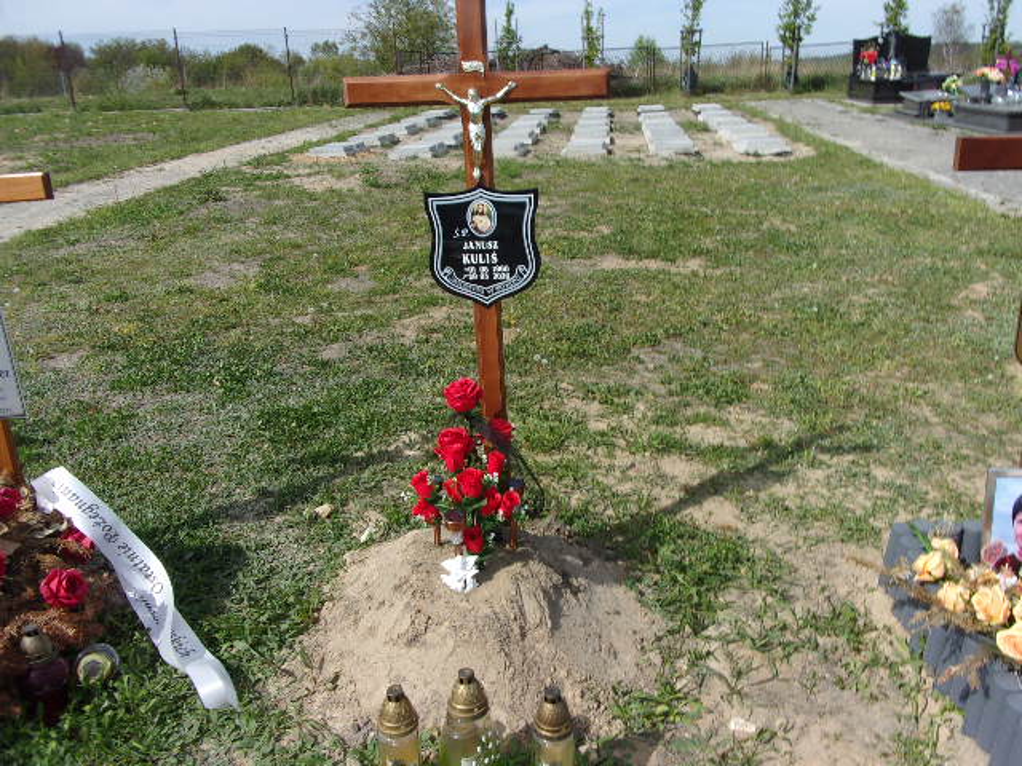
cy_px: 383
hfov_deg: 63.4
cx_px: 511
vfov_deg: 49.7
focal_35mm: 28
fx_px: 827
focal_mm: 5.1
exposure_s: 1/105
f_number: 10.8
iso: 80
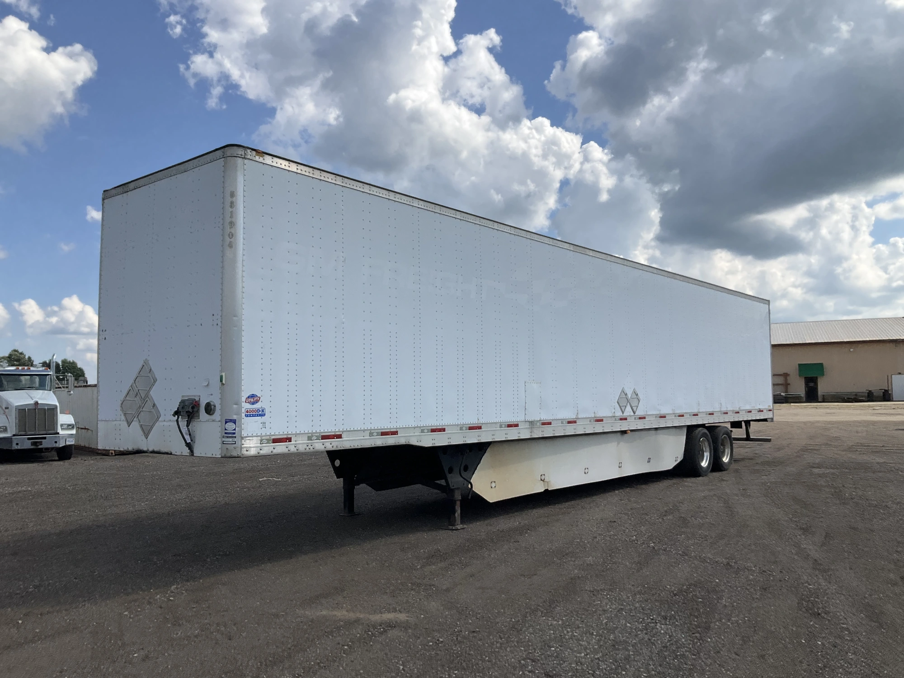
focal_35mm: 29
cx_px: 452
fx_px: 757
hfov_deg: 61.7
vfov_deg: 48.2
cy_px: 339
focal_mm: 3
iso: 25
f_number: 1.8
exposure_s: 1/2667
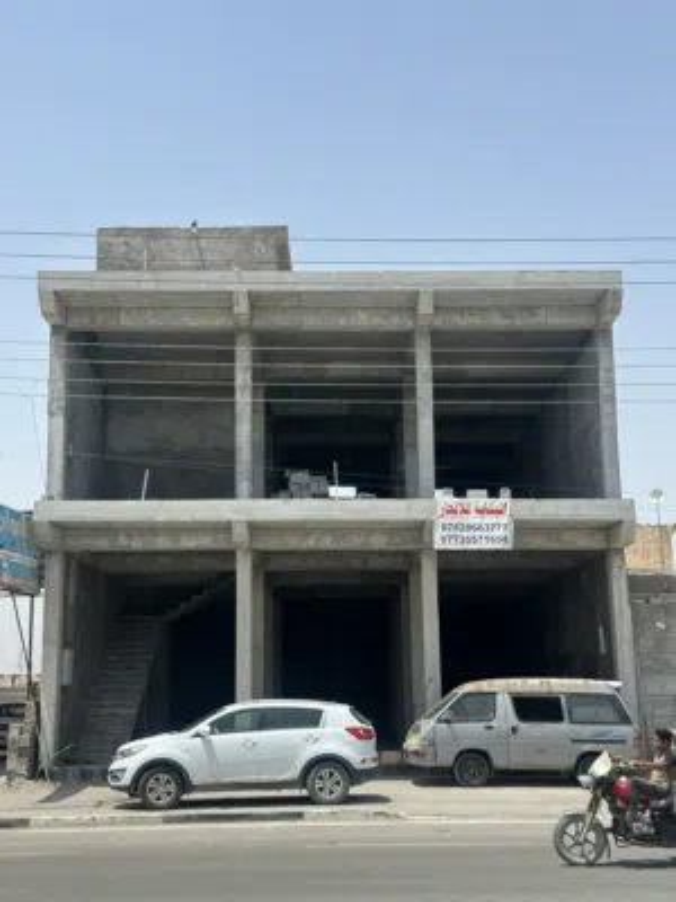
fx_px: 1250
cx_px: 338
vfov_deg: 39.7
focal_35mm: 48
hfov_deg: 30.3
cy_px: 451
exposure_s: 1/3597
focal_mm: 6.86
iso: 64
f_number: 1.78
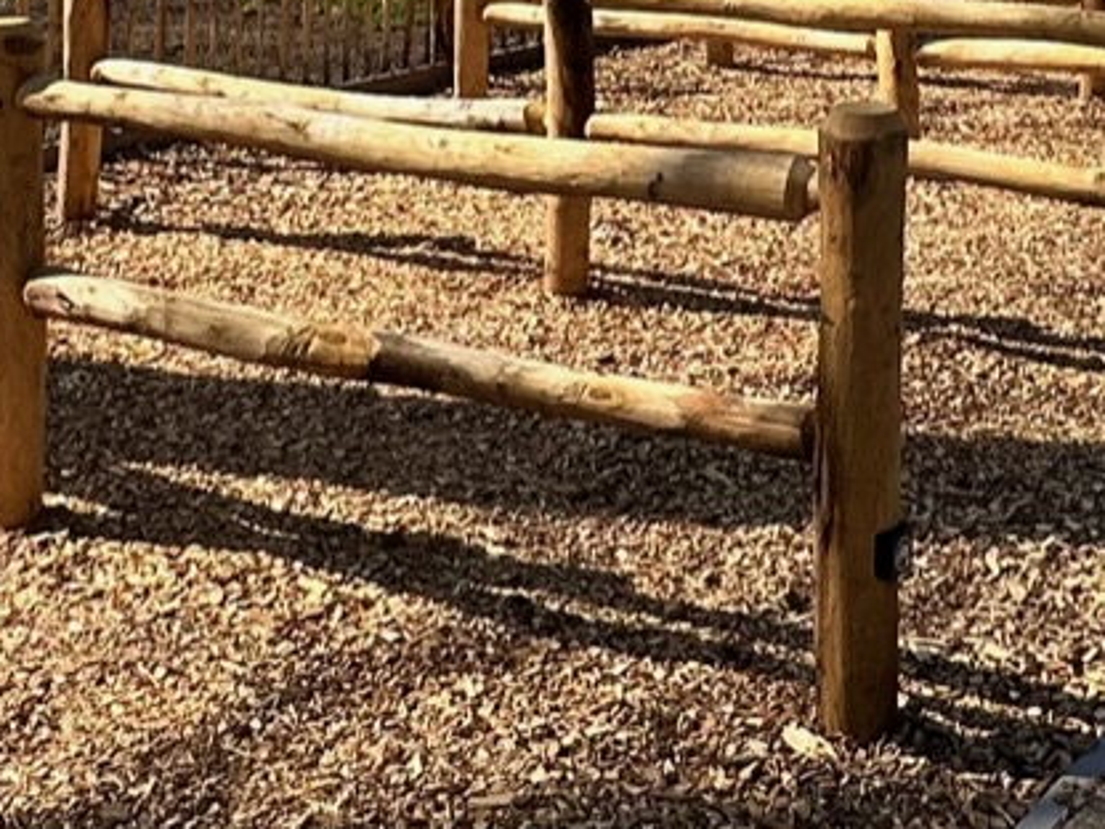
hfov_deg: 27.9
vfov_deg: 19.1
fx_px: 2203
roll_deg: +0.2
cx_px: 793
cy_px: -359
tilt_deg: +1.5
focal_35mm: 69
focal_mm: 2.22
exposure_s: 1/1261
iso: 50
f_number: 2.2
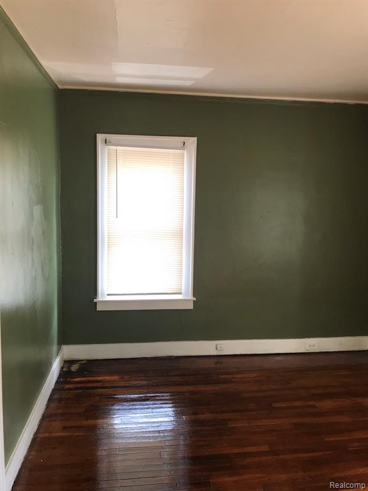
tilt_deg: -5.1
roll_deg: -0.5
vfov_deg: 63.4
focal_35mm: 28
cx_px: 184
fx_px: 397
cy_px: 246
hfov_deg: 49.7
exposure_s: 1/40
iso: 25
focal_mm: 3.99
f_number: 1.8
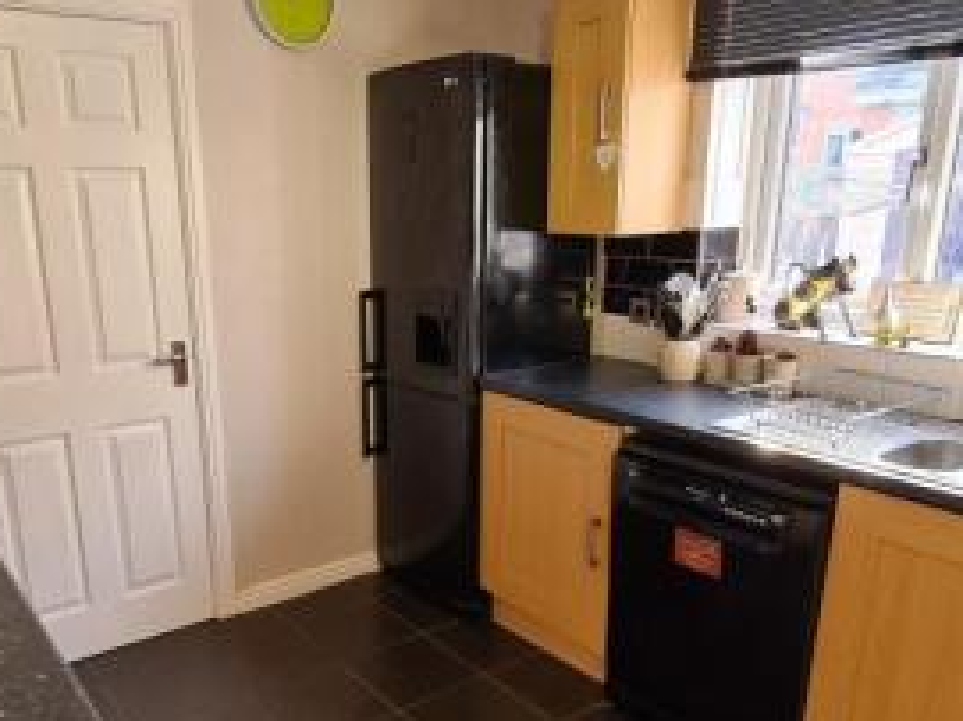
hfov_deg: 63.2
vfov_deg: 49.4
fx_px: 779
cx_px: 414
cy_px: 428
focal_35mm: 28
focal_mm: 2.2
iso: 80
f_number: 2.2
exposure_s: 1/50
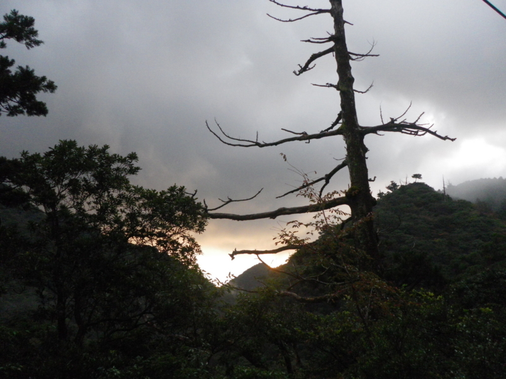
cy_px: 190
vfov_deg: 40.7
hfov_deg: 52.6
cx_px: 253
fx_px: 512
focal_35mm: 35
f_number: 3.8
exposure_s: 1/60
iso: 400
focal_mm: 6.2
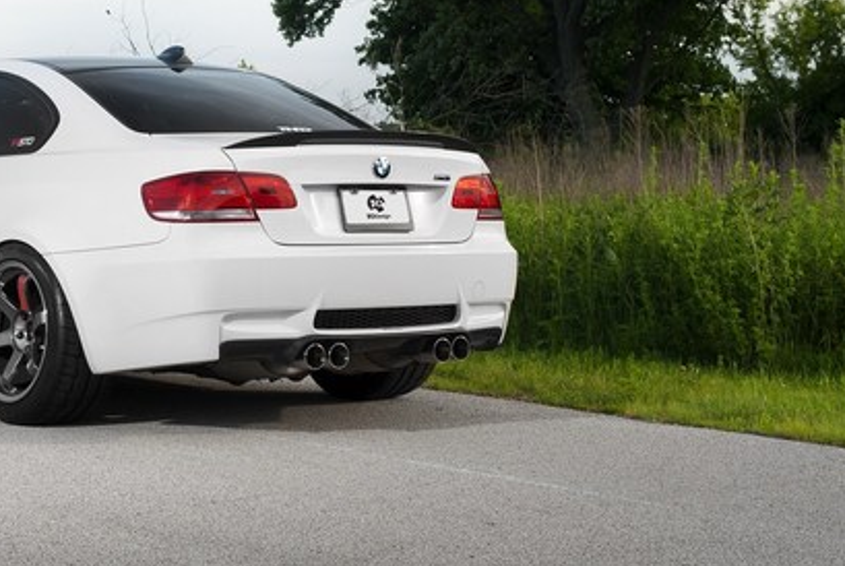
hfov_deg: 22.2
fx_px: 2139
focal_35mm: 91
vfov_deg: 15.0
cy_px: 103
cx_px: 271
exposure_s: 1/60
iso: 100
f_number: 8
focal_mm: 31
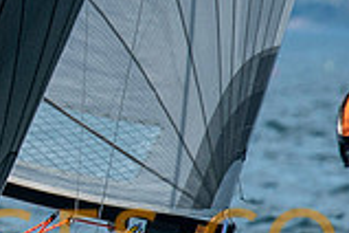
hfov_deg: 1.0
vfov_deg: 0.7
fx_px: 19630
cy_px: 133
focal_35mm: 2025
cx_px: -344
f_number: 5.6
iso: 320
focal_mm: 300
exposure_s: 1/2000
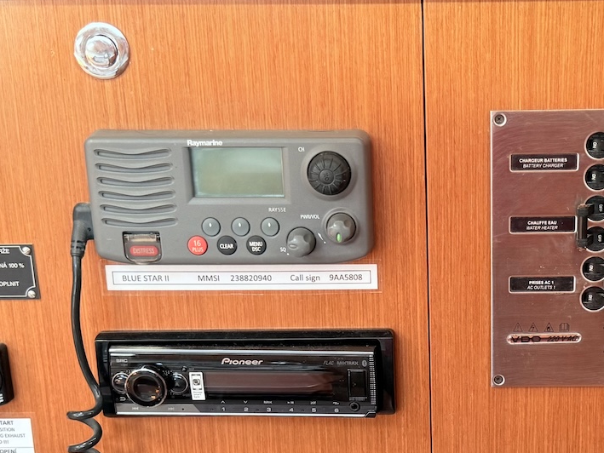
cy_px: 357
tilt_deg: -19.8
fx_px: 1134
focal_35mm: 65
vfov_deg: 22.3
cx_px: 448
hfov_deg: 29.4
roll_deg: +1.4
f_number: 1.78
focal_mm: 6.76
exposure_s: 1/121
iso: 160
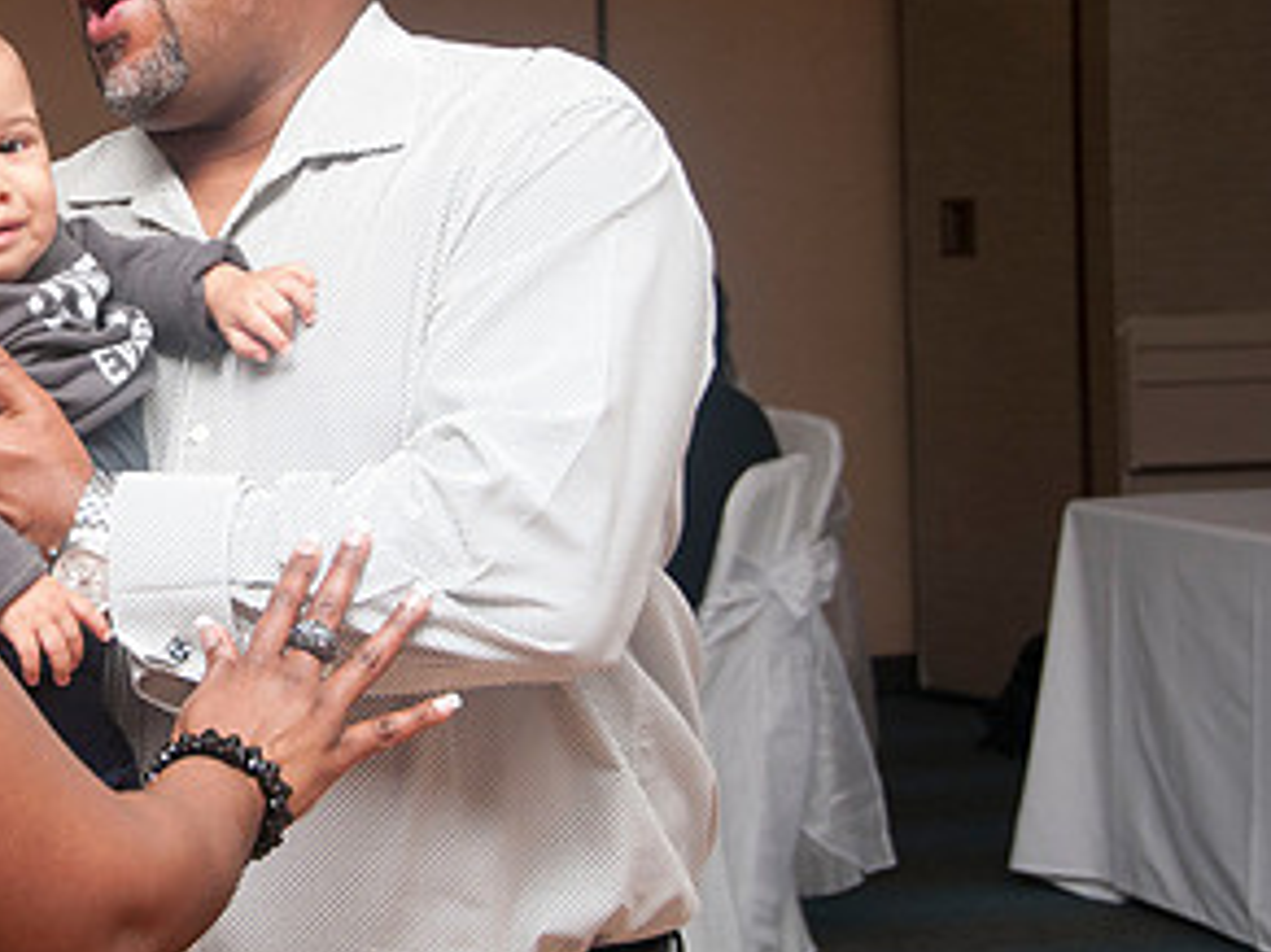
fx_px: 4001
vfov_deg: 13.5
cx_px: 35
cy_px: 203
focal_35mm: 109
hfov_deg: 17.7
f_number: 5.6
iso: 400
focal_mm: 38
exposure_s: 1/125
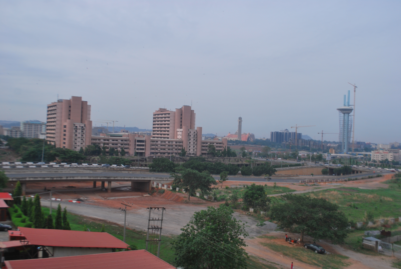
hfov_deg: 53.1
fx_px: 401
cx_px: 200
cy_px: 134
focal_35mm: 36
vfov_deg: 37.0
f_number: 5
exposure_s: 1/200
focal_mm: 24
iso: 100
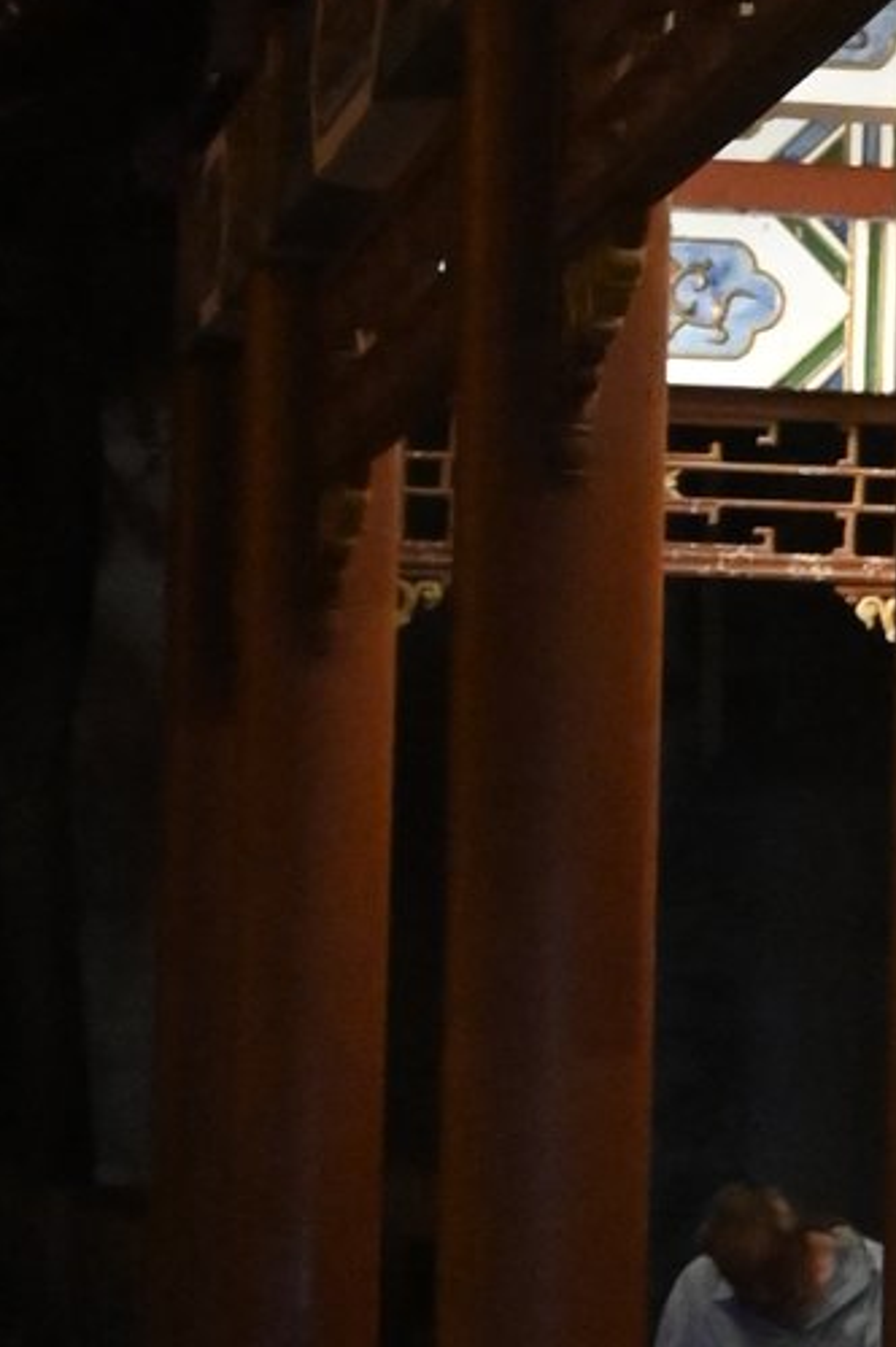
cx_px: 2137
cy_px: 829
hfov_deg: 5.6
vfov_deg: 8.8
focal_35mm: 235
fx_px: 8770
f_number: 5
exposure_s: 1/50
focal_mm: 32.5
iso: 5000
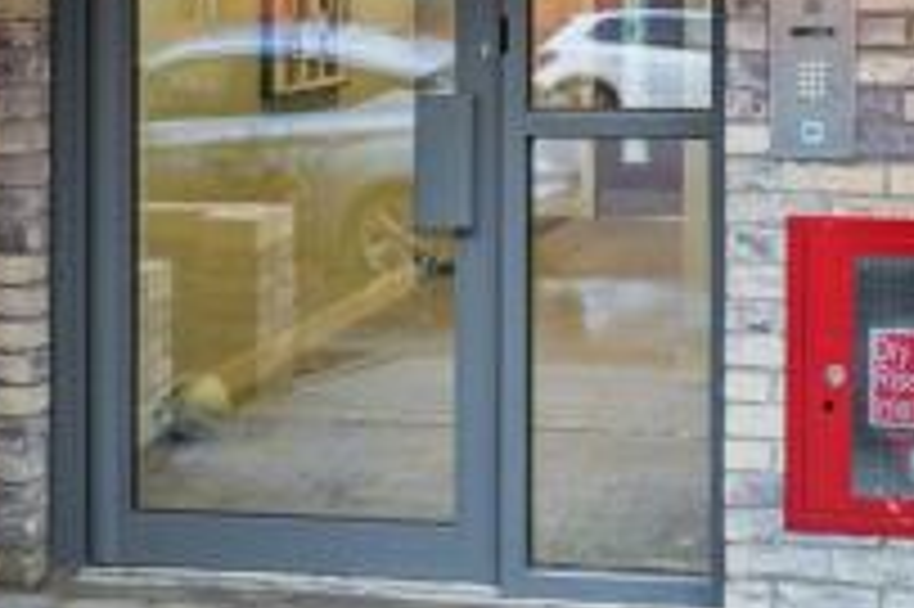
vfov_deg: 16.4
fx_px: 2080
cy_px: 34
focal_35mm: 82
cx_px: 500
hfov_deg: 24.8
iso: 800
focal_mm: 35
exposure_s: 1/125
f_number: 4
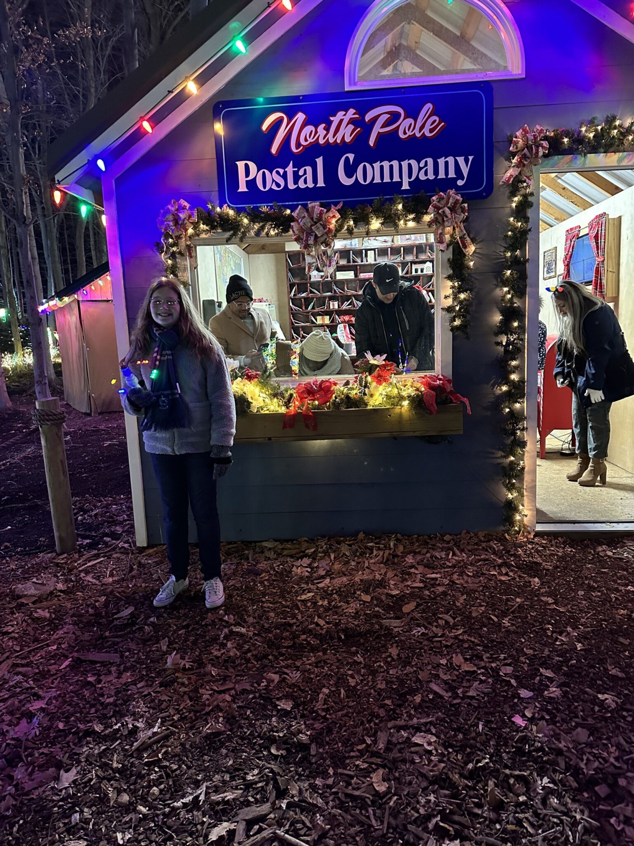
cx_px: 317
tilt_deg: -10.5
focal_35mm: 24
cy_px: 423
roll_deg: +3.0
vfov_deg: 71.6
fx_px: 586
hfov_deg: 56.8
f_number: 1.78
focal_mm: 6.86
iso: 1000
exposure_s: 1/30
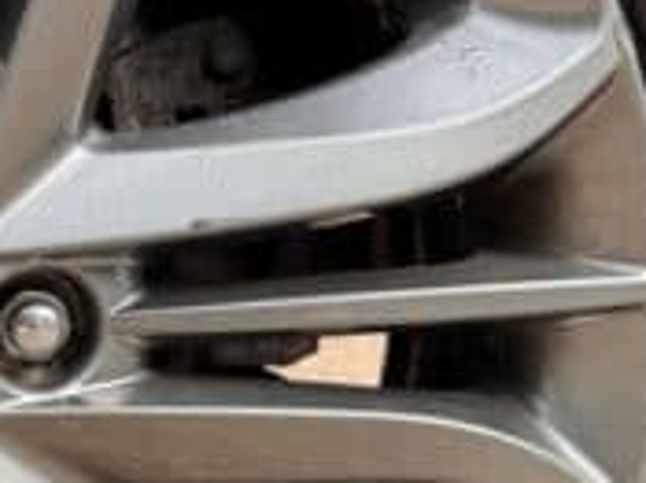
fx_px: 1790
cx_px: -221
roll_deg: -1.5
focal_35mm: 96
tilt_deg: -10.2
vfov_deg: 15.3
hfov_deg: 18.8
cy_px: 389
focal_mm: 6.76
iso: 80
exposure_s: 1/312
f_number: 1.78
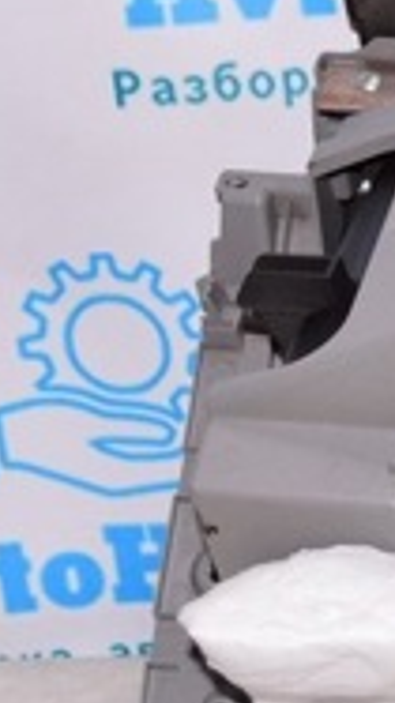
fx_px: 2103
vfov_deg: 19.0
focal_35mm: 113
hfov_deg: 9.8
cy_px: 329
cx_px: 835
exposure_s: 1/200
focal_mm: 21
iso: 1600
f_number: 8
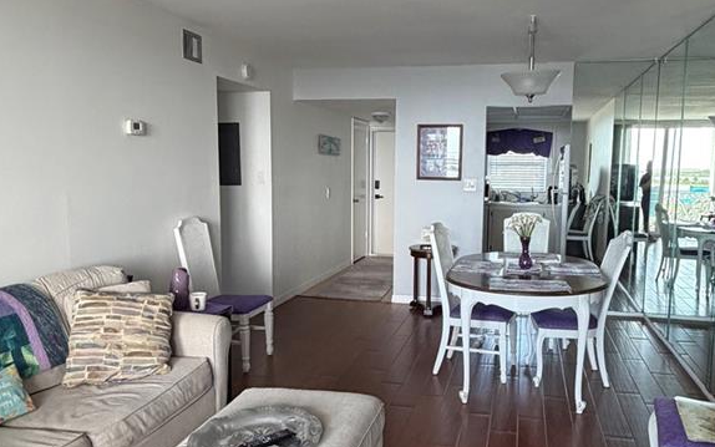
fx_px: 604
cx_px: 394
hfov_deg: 61.1
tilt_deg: -8.2
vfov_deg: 40.6
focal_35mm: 31
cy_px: 245
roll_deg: -1.1
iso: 320
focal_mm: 2.22
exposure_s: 1/75
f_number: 2.2
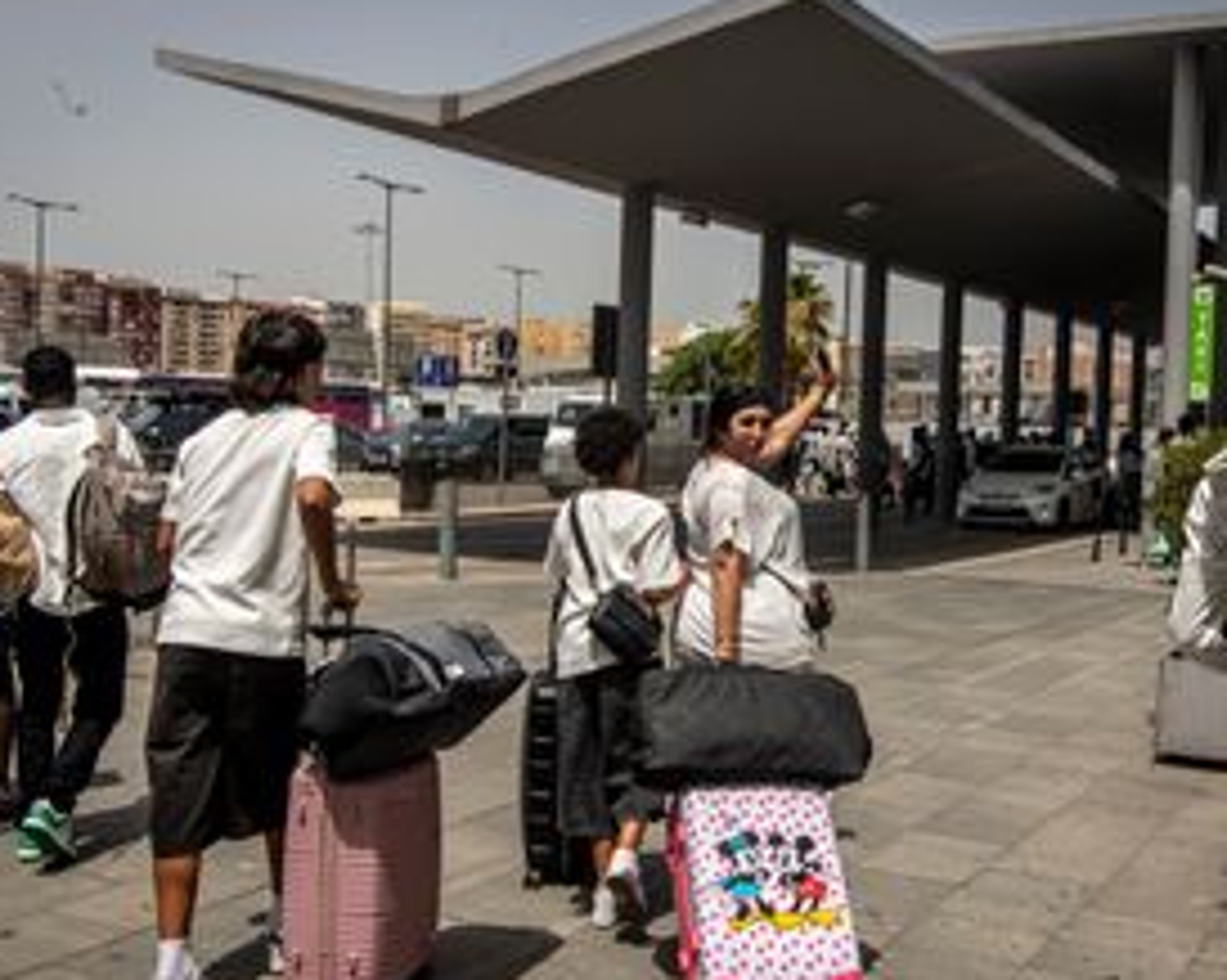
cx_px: 724
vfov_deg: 34.1
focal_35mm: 44
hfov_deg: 41.9
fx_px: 1597
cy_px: 542
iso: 200
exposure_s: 1/250
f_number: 16
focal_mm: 32
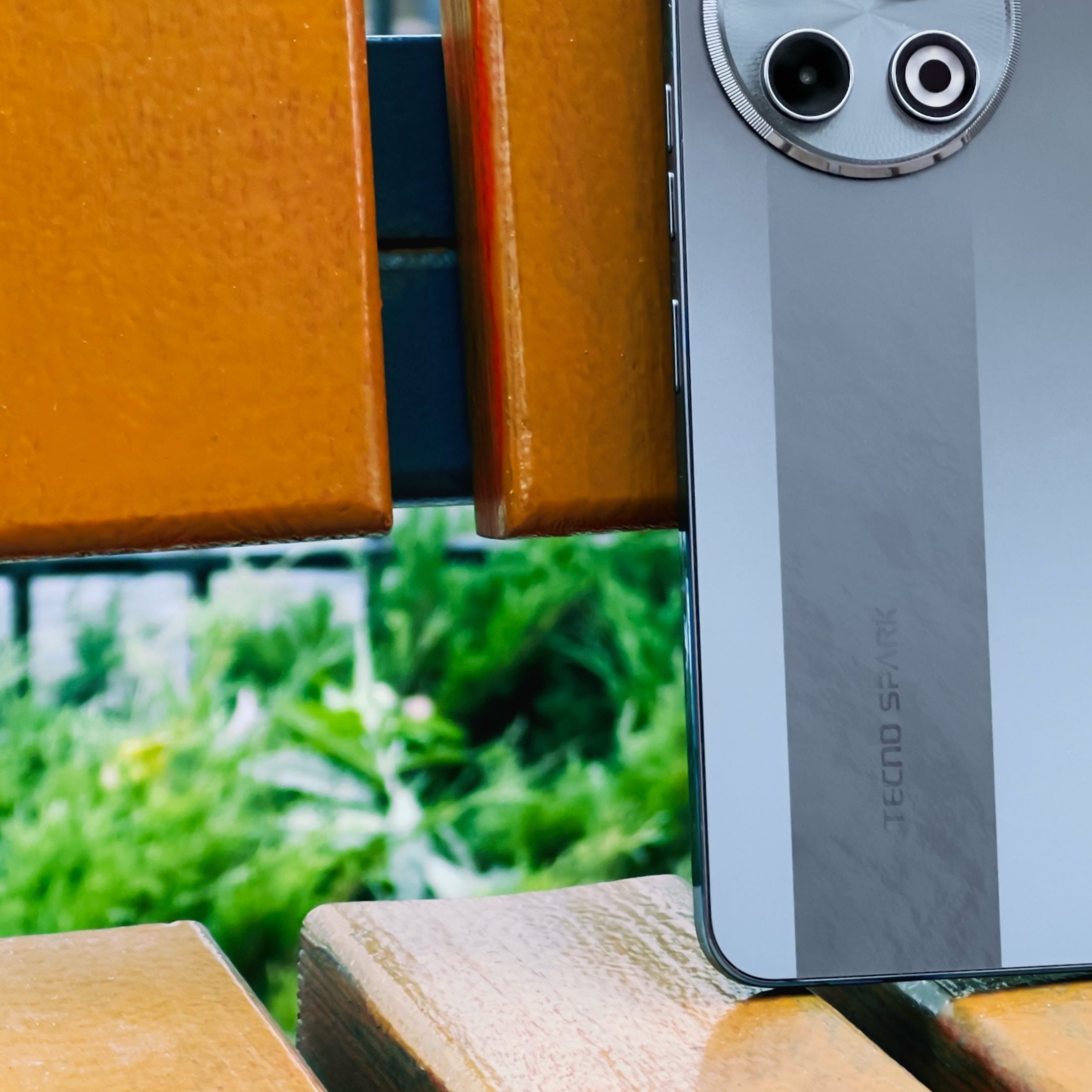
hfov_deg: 13.9
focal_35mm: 125
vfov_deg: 13.9
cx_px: 899
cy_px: 446
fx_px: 4461
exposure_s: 1/61
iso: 200
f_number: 2.8
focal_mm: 9
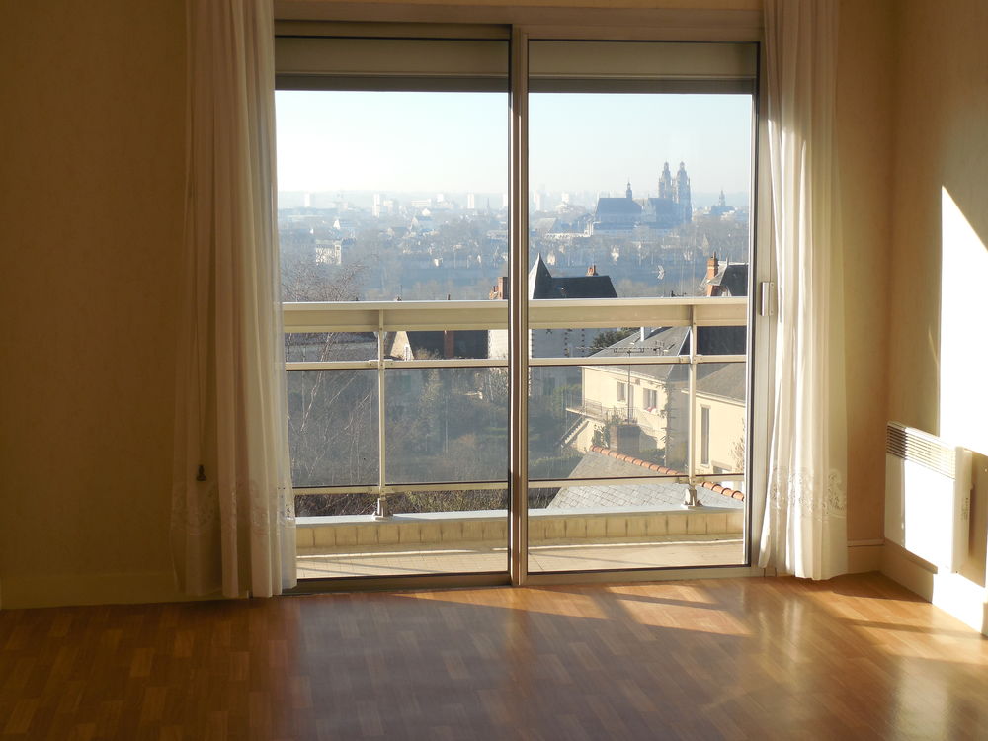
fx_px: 1541
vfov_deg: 27.0
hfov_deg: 35.5
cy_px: 370
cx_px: 494
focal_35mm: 54
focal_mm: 9.8
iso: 125
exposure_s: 1/320
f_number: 4.2
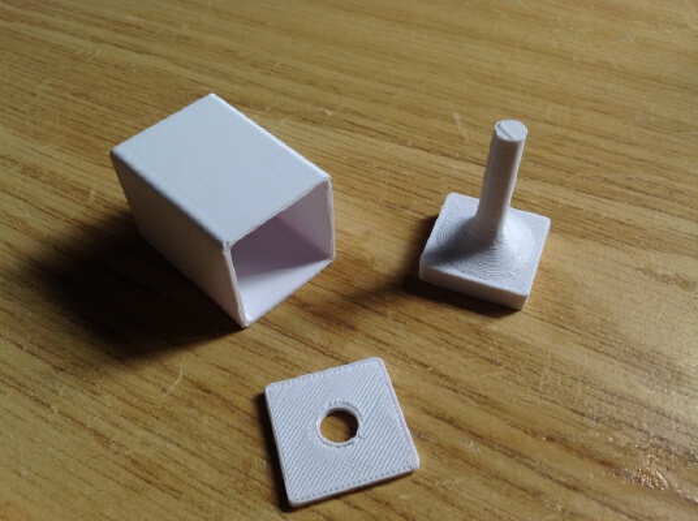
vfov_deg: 40.6
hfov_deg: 52.7
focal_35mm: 35
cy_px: 260
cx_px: 349
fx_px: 704
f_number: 2.4
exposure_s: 1/24
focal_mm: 4.28
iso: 64
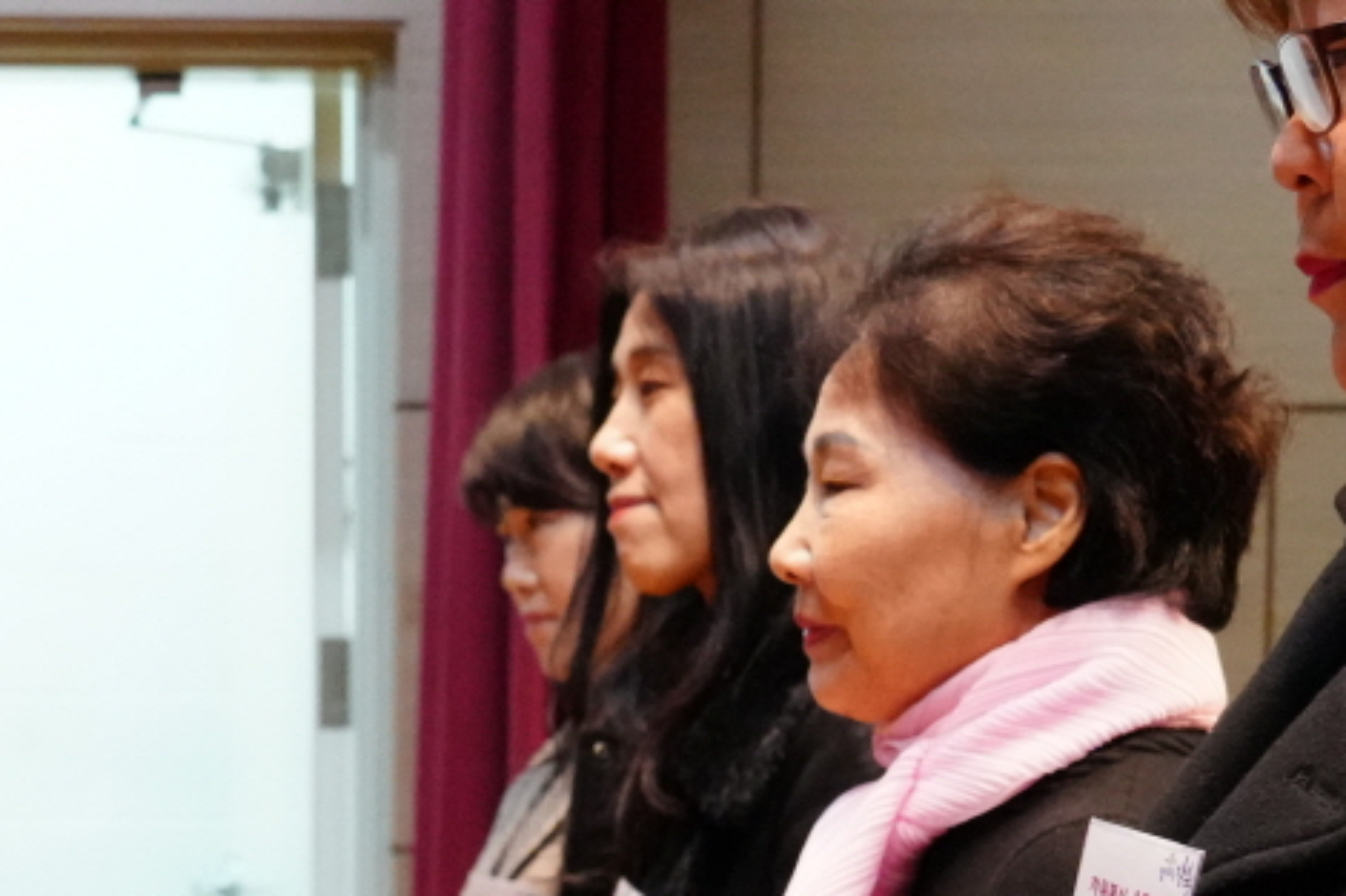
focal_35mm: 115
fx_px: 4298
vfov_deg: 11.6
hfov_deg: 17.6
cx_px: 169
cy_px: 1099
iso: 8000
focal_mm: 30
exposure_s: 1/160
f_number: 4.5
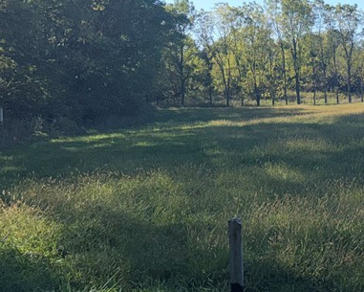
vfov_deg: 24.0
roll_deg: +2.7
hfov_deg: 26.2
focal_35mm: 63
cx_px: 457
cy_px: 74
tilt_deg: +0.4
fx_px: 679
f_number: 1.78
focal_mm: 6.76
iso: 64
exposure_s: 1/3953
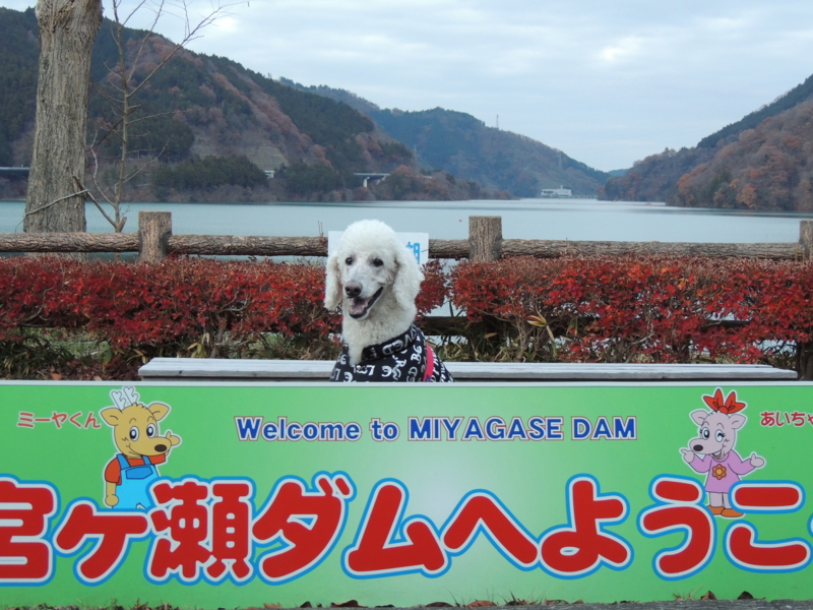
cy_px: 305
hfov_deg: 34.9
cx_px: 406
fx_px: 1292
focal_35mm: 55
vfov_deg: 26.6
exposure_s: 1/40
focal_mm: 9.8
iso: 400
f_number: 3.7
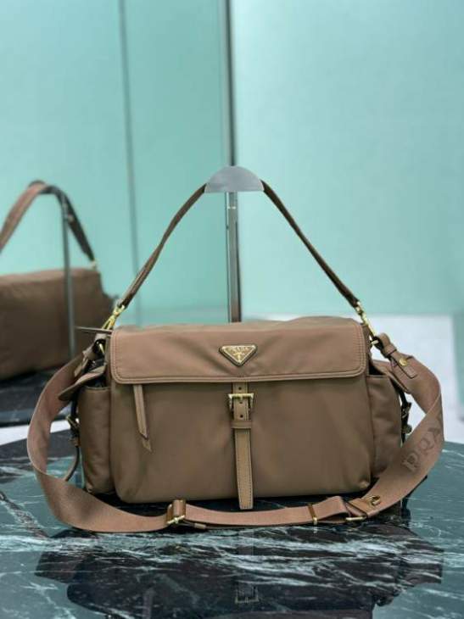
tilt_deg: -7.4
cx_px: 232
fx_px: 858
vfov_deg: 39.7
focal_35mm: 48
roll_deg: +1.3
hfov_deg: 30.2
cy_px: 310
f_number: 1.78
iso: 64
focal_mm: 6.76
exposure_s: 1/50
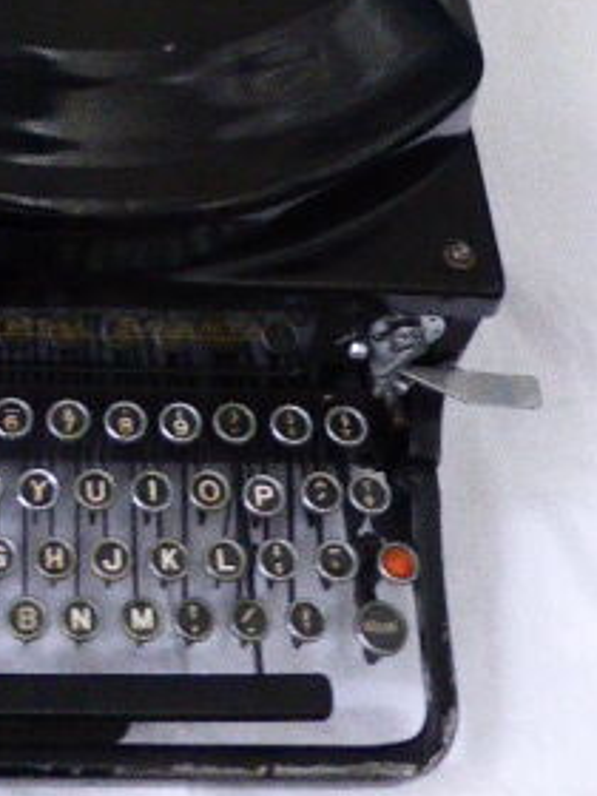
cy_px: -14
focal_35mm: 64
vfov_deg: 28.3
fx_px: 1472
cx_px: 57
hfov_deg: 22.4
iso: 800
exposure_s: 1/13
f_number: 3.4
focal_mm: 4.8
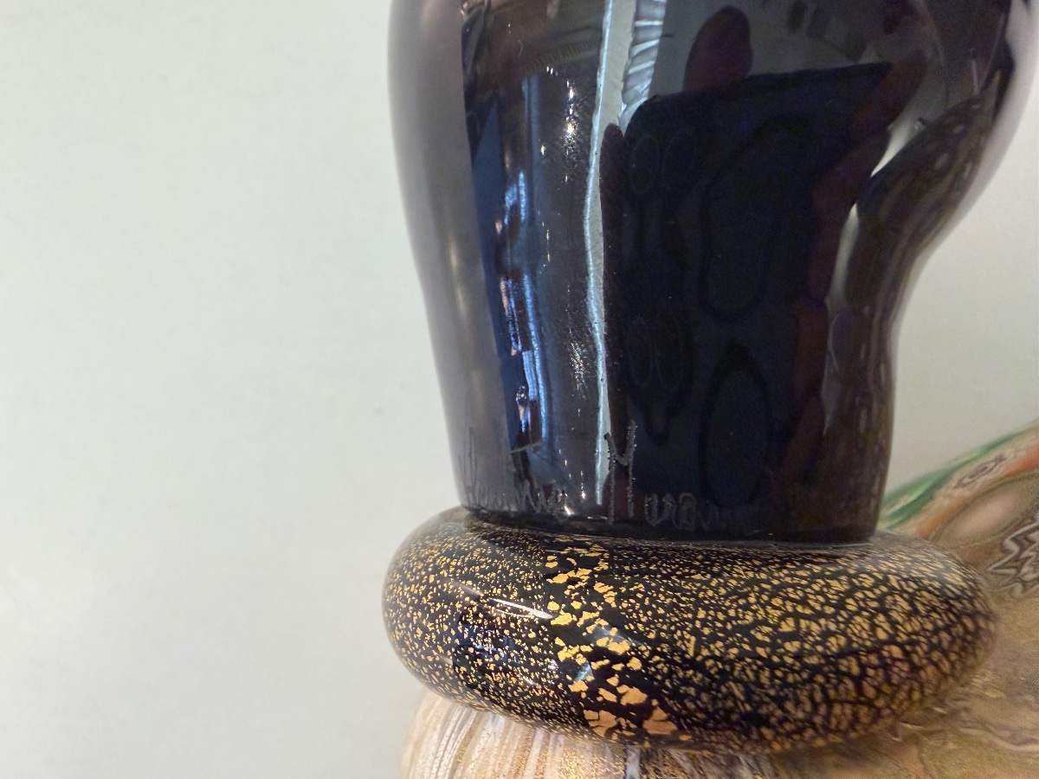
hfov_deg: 67.3
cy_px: 390
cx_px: 520
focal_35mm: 26
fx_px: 780
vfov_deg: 53.1
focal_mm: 2.22
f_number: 2.2
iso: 250
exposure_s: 1/100
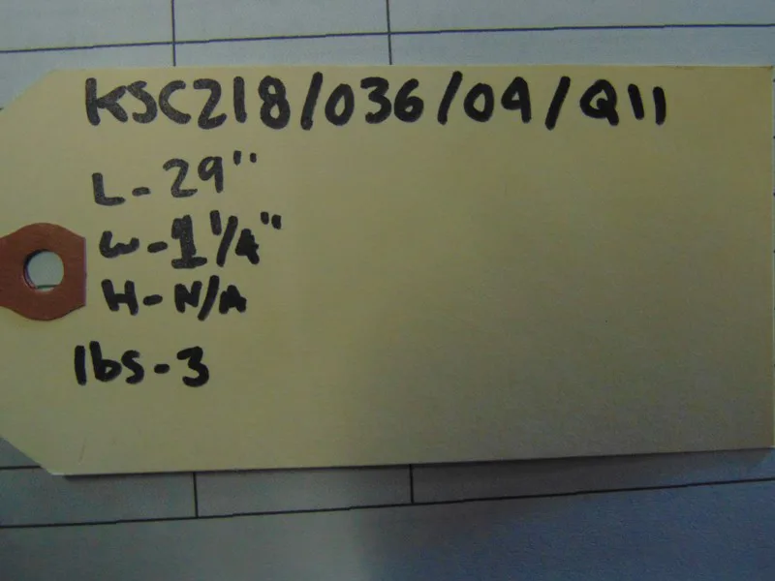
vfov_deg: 42.9
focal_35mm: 33
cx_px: 388
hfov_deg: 55.4
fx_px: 739
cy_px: 290
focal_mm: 5.8
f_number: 3.2
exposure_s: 1/40
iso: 320
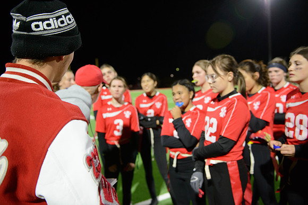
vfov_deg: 41.1
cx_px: 154
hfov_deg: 58.7
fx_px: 274
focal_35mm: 32
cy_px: 102
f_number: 2.8
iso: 3200
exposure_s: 1/320
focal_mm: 32
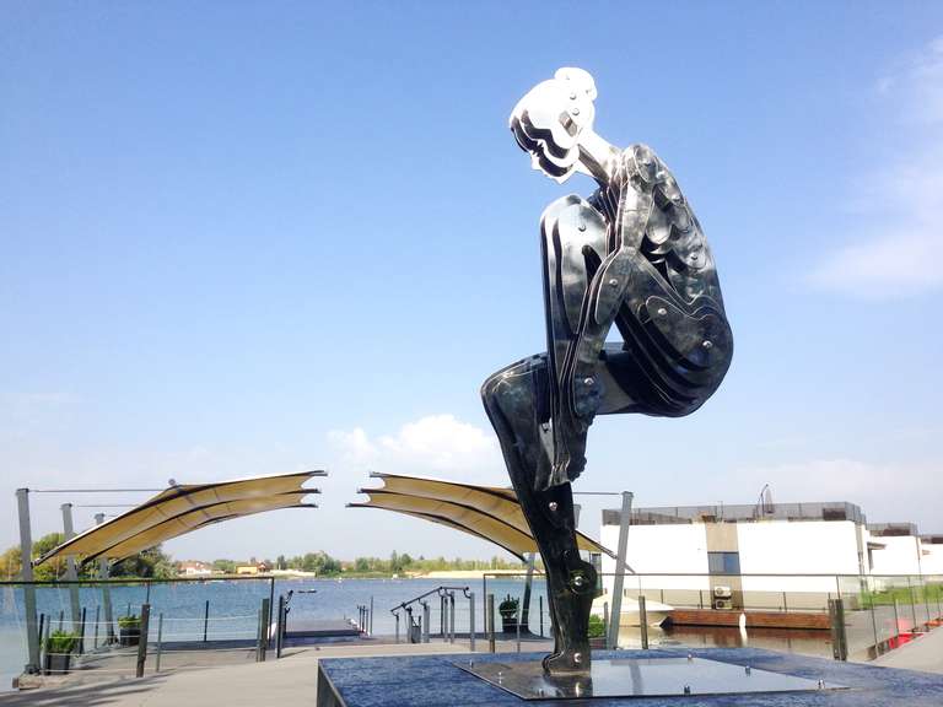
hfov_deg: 55.4
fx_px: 899
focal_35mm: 33
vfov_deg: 42.9
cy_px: 354
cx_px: 472
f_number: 2.4
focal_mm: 4.12
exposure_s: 1/1695
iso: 50
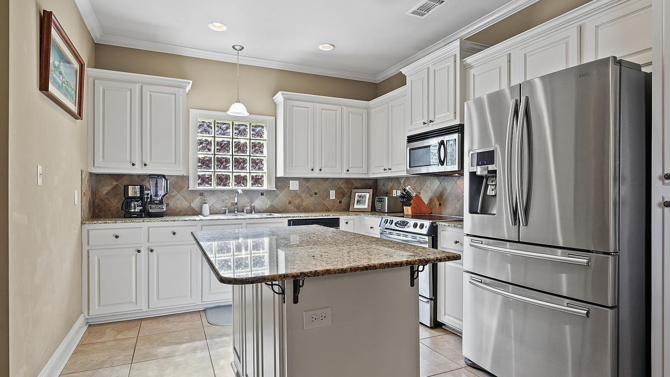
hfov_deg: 86.6
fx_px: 355
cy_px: 193
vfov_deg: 55.9
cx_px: 335
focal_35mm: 20
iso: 200
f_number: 14
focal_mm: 19
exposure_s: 1/6
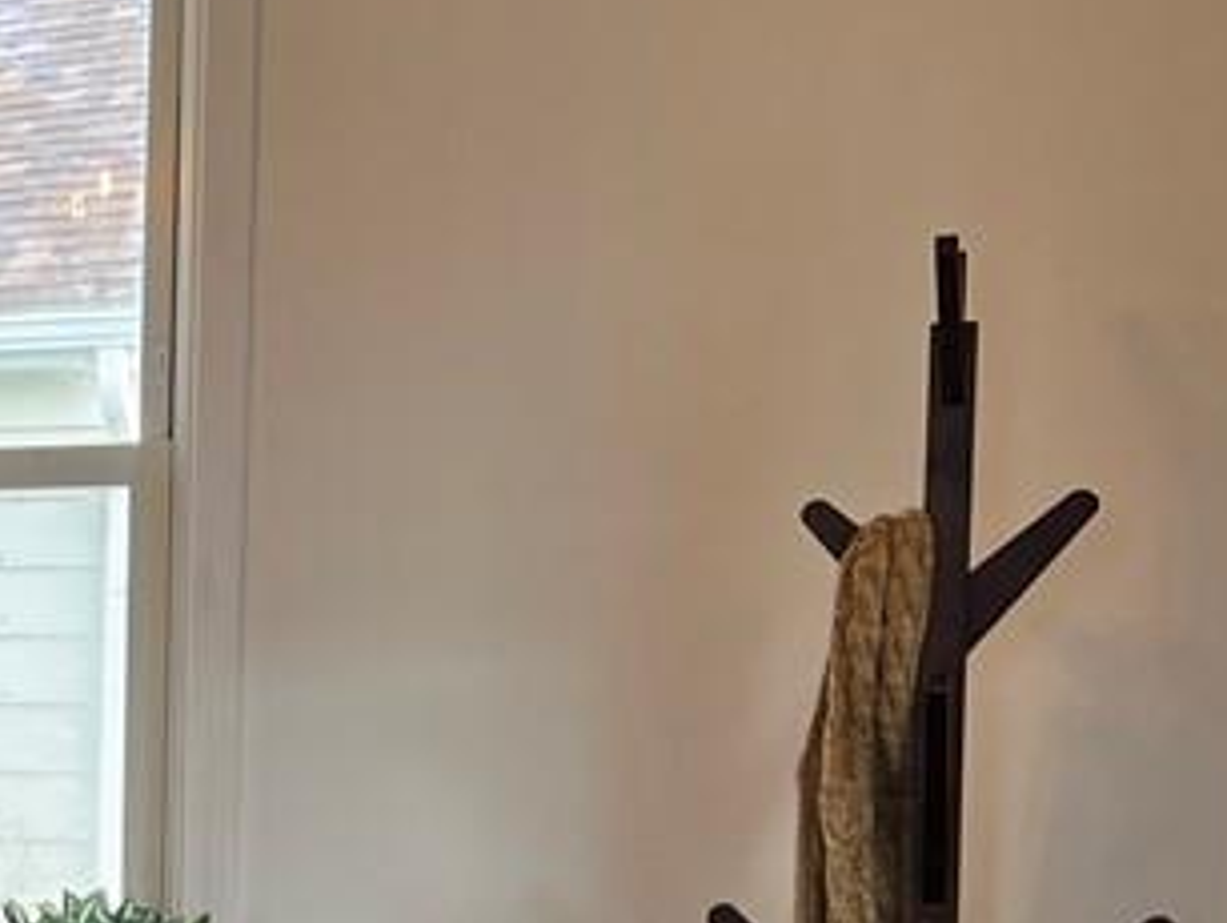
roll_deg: +0.9
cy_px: 899
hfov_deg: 18.9
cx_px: -778
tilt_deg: -6.9
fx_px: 3086
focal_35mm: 87
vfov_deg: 16.7
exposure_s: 1/120
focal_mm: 5.7
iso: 64
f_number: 1.5
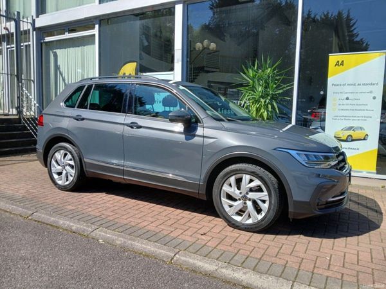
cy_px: 144
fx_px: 290
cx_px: 193
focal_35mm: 26
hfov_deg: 67.3
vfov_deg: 53.1
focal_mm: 3.98
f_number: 1.8
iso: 20
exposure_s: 1/439
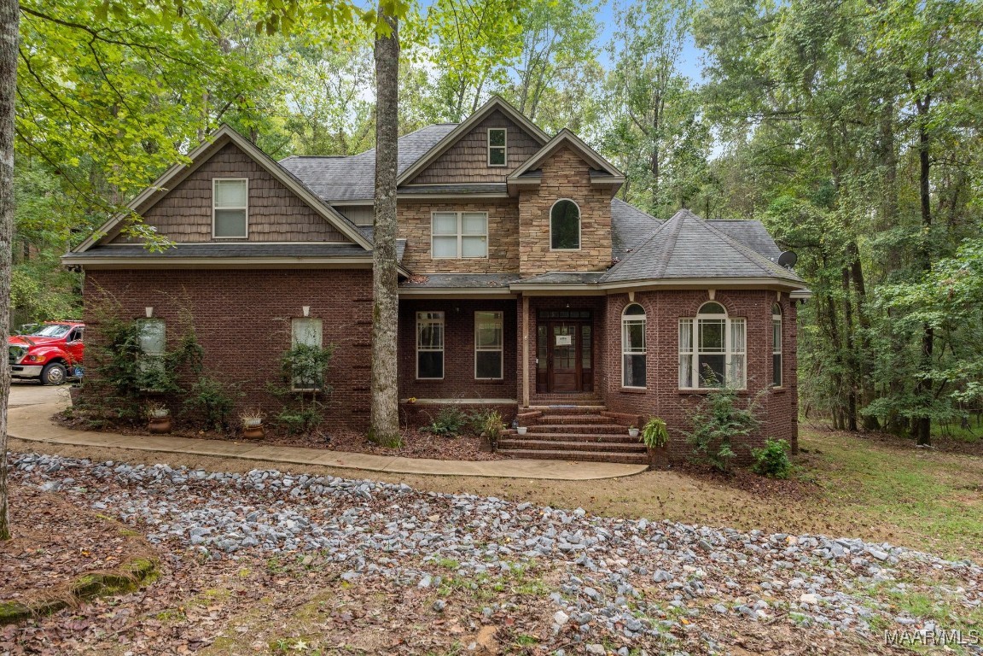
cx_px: 492
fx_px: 573
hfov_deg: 81.2
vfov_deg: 59.5
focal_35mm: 21
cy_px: 328
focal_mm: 14
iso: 320
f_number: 6.3
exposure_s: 1/160
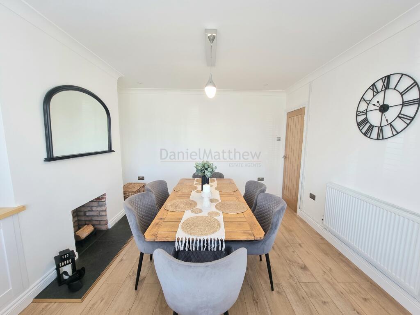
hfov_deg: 106.2
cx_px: 210
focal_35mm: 13
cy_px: 158
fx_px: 158
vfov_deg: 89.9
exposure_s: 1/100
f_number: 2.2
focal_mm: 2.2
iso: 80
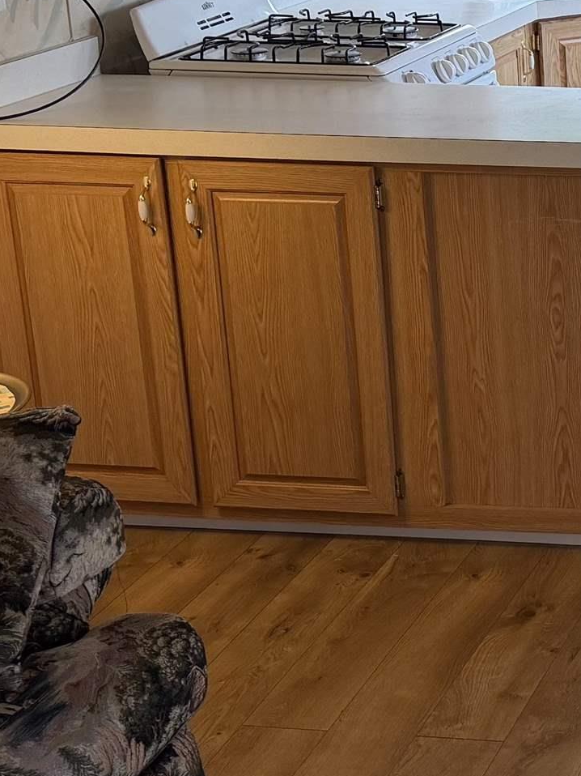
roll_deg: +0.5
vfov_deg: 24.9
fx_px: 1724
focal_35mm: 77
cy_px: 160
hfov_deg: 16.9
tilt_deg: -14.2
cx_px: 929
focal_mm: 6.76
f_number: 1.78
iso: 125
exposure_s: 1/120
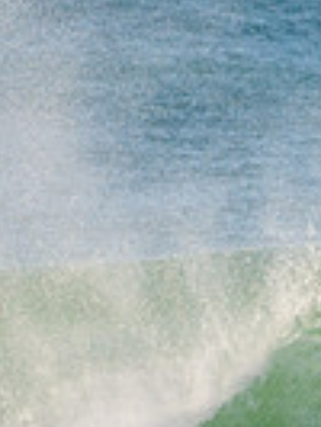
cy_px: 458
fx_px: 25886
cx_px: 719
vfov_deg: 0.9
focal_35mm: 2097
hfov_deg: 0.7
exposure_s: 1/1600
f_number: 5.6
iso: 200
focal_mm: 500
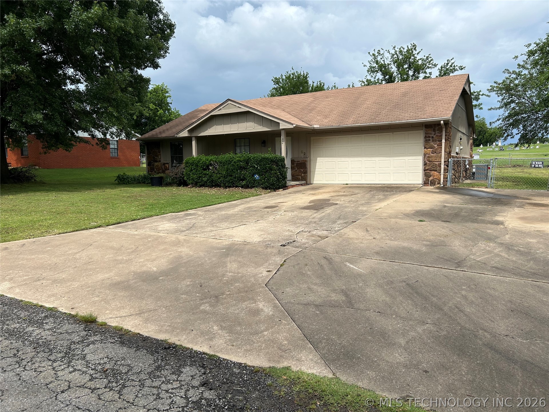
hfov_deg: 67.3
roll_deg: +1.1
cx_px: 274
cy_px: 206
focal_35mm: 26
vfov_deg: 53.1
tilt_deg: -5.8
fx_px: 412
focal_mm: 5.7
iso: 50
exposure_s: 1/4115
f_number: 1.5
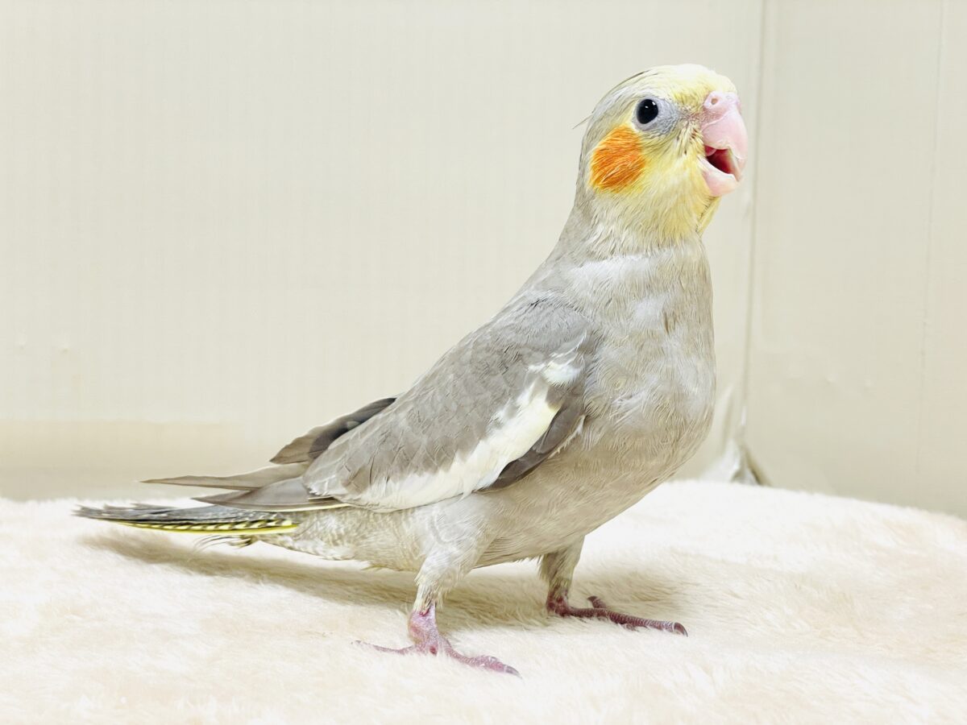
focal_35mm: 52
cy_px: 362
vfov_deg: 28.0
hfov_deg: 36.8
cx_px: 484
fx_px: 1453
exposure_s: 1/99
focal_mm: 6
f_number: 2
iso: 100
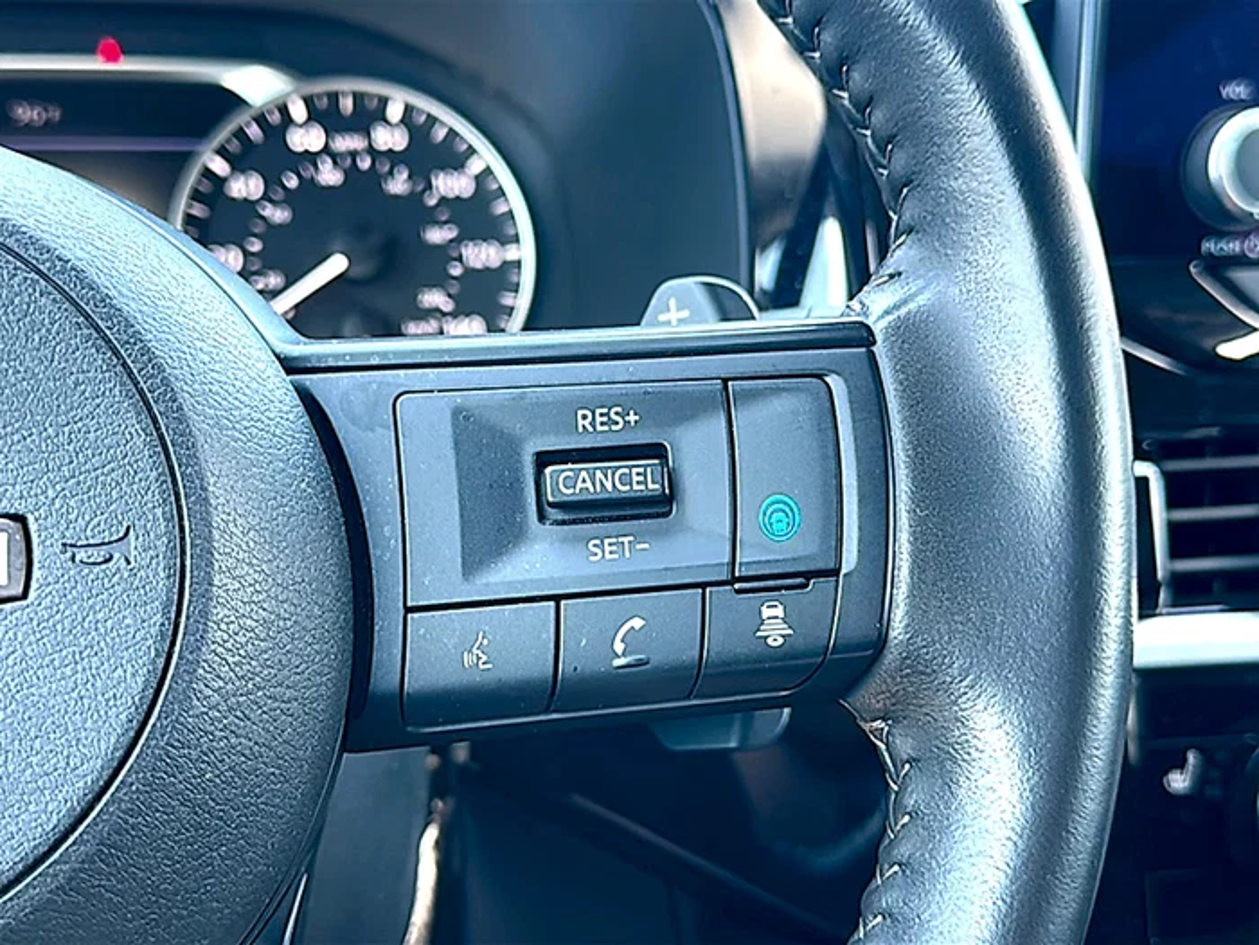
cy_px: 472
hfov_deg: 45.8
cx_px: 630
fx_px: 1491
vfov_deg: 35.1
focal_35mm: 41
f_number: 1.78
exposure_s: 1/56
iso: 64
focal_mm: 6.86
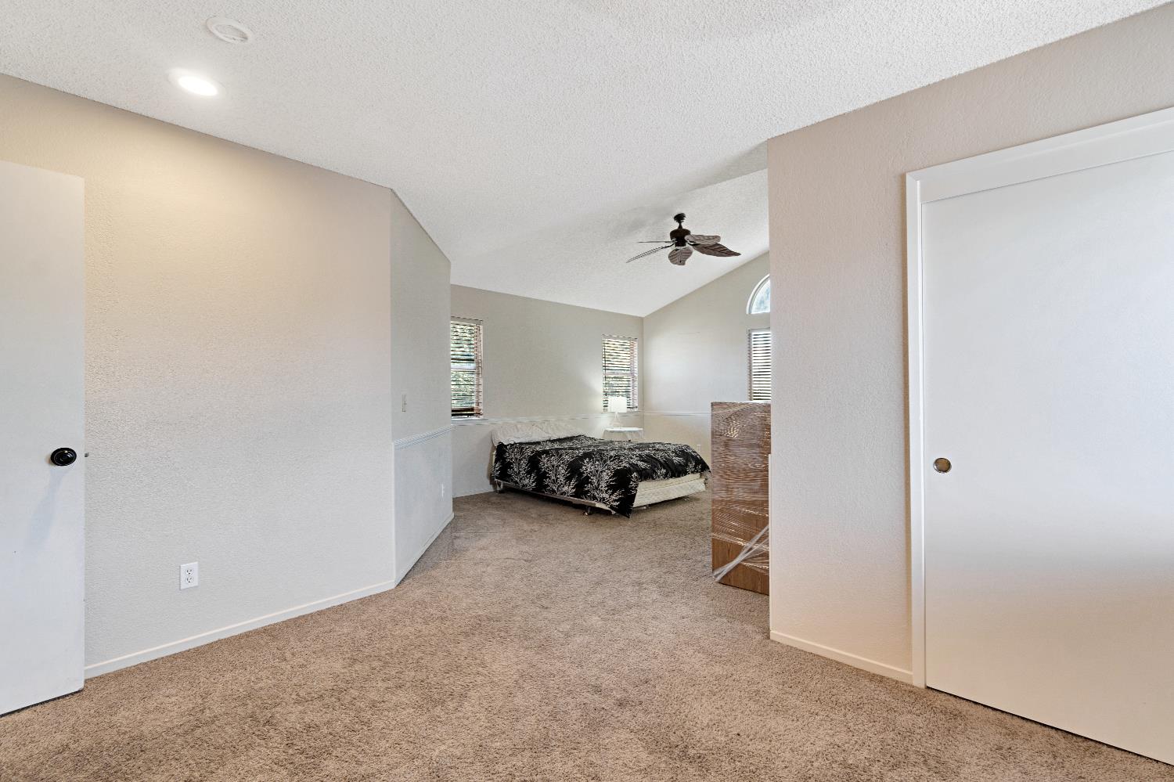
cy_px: 391
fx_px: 538
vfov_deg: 72.0
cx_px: 587
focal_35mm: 16
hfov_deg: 95.0
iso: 400
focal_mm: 11
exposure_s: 1/8
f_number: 8
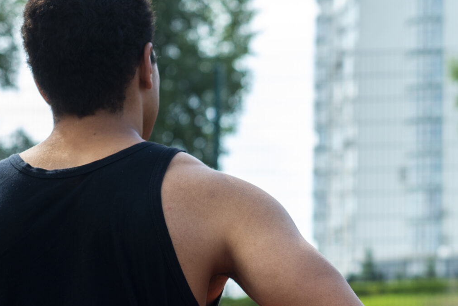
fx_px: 1603
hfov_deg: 16.0
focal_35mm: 126
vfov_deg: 10.7
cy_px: 337
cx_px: 434
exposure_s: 1/400
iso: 320
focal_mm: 50
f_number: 3.5
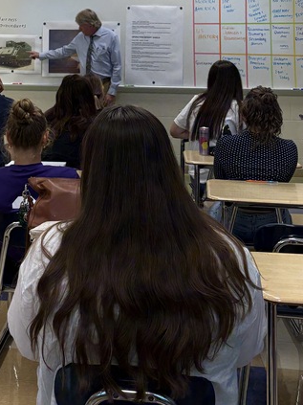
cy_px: 23
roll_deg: -0.8
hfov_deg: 22.8
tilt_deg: +2.7
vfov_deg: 29.2
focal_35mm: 63
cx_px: 43
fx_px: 736
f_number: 1.6
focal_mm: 5.96
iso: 125
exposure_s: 1/120
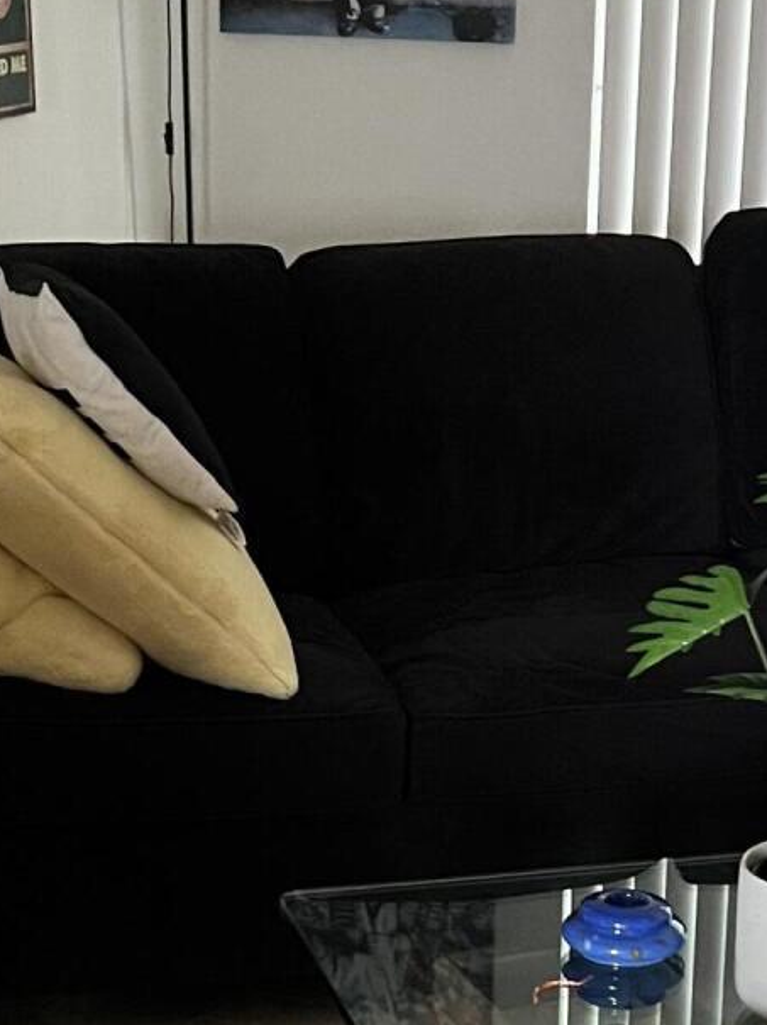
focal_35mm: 86
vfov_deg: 22.0
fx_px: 2543
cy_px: 998
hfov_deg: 17.1
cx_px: 364
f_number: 1.5
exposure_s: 1/40
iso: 640
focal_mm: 5.7
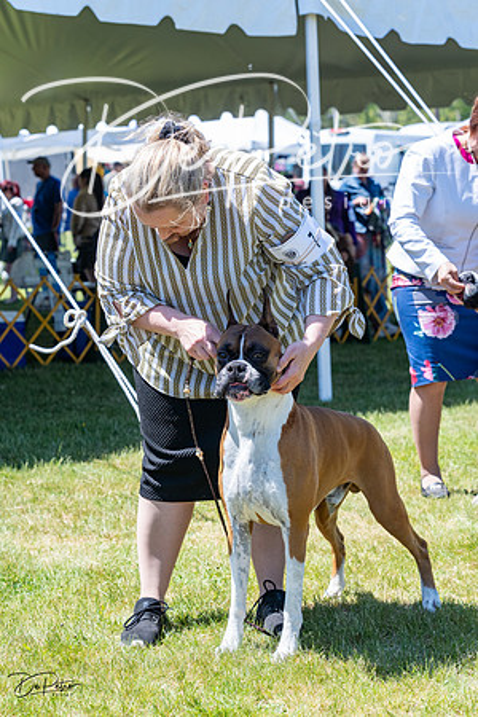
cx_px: 239
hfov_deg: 16.9
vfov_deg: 25.1
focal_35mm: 81
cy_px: 358
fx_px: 1613
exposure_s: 1/1000
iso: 640
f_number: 6.3
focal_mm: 81
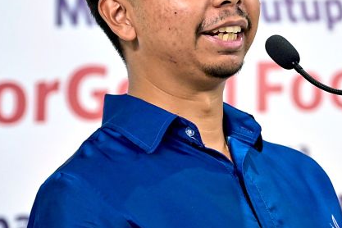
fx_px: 2318
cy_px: 86
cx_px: 438
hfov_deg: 8.3
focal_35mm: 244
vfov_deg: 5.6
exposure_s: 1/160
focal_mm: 82
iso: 1600
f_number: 4
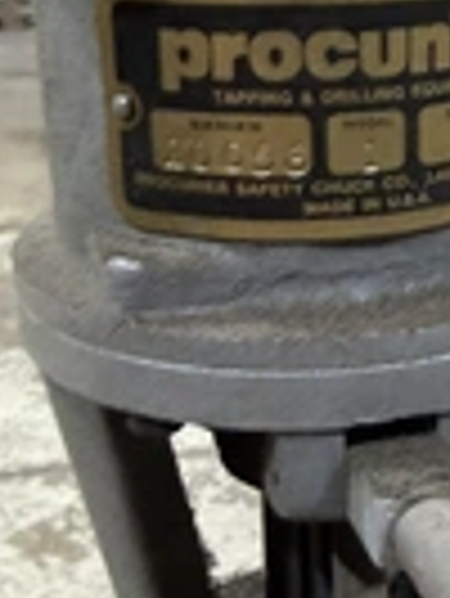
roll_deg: +0.7
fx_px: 1246
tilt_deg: -18.9
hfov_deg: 20.2
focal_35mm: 72
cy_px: 328
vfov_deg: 27.0
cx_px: 374
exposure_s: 1/60
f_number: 2.2
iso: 200
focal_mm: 2.22
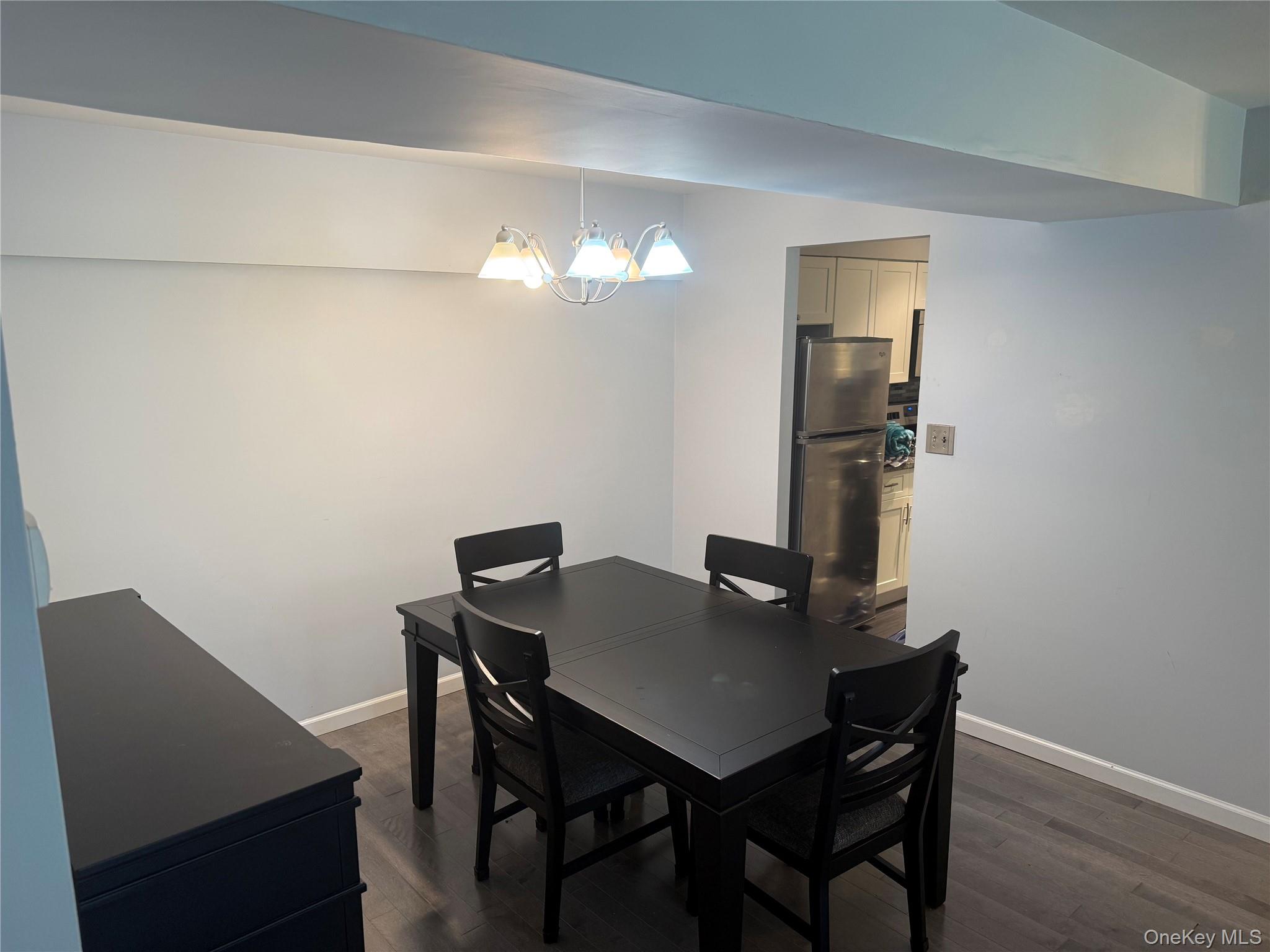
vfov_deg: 56.8
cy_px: 476
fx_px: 881
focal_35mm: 24
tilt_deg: -10.5
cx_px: 635
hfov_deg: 71.6
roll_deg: -0.1
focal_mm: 6.76
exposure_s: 1/60
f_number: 1.78
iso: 125
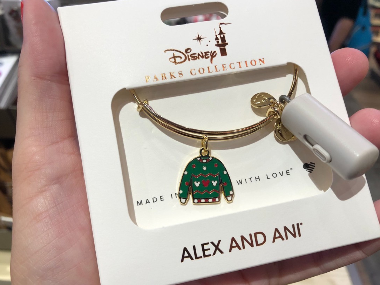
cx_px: 196
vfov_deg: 45.4
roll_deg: -2.1
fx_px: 340
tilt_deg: -29.9
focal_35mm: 31
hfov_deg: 58.3
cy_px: 145
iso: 25
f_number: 1.8
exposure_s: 1/40
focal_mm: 3.99
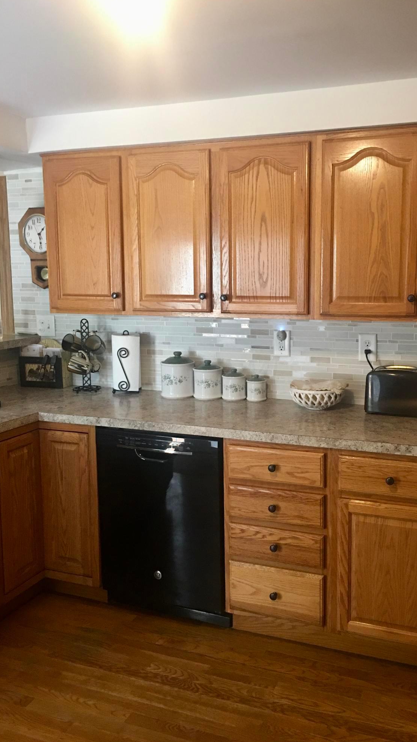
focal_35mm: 32
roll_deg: +0.1
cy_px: 371
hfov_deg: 36.6
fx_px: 629
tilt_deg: -7.3
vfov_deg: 61.0
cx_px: 248
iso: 100
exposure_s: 1/15
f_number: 2.2
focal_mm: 4.15
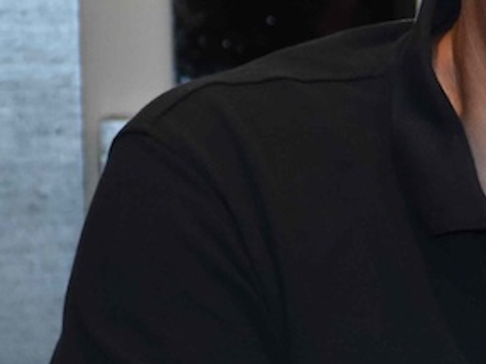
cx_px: 791
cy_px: 207
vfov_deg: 3.5
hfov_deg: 4.6
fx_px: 5964
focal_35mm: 425
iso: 1600
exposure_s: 1/160
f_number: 5.6
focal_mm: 66
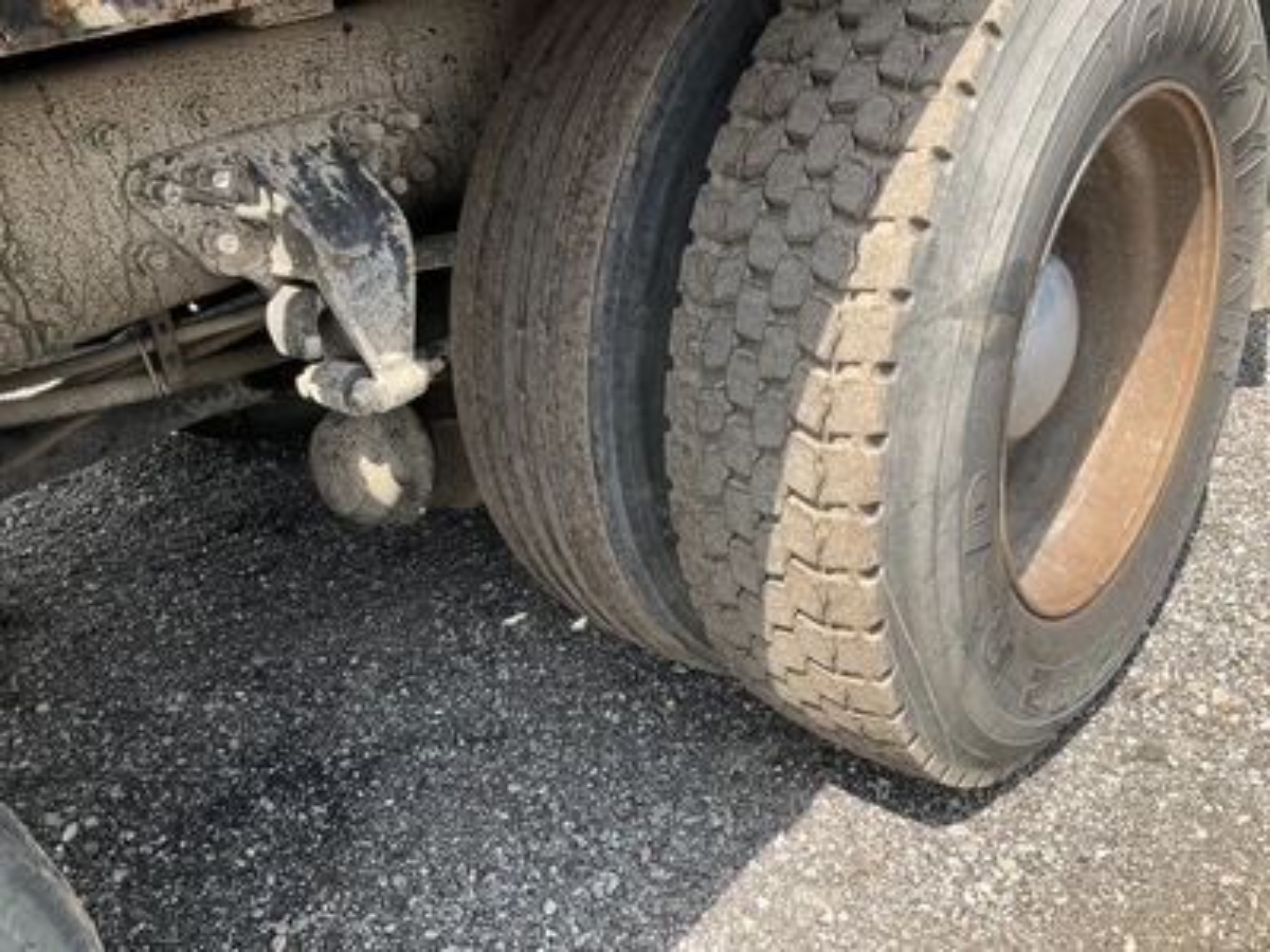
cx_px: 635
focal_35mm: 29
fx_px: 1064
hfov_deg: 61.7
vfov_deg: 48.2
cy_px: 476
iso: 25
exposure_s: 1/469
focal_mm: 3
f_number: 1.8
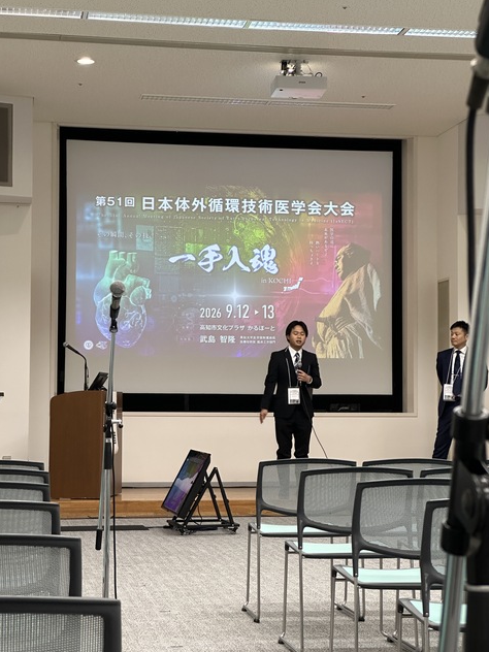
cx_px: 246
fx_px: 1469
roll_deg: -0.8
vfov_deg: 25.0
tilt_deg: +3.9
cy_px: 324
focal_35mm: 78
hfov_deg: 18.9
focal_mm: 9
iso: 200
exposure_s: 1/60
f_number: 2.8
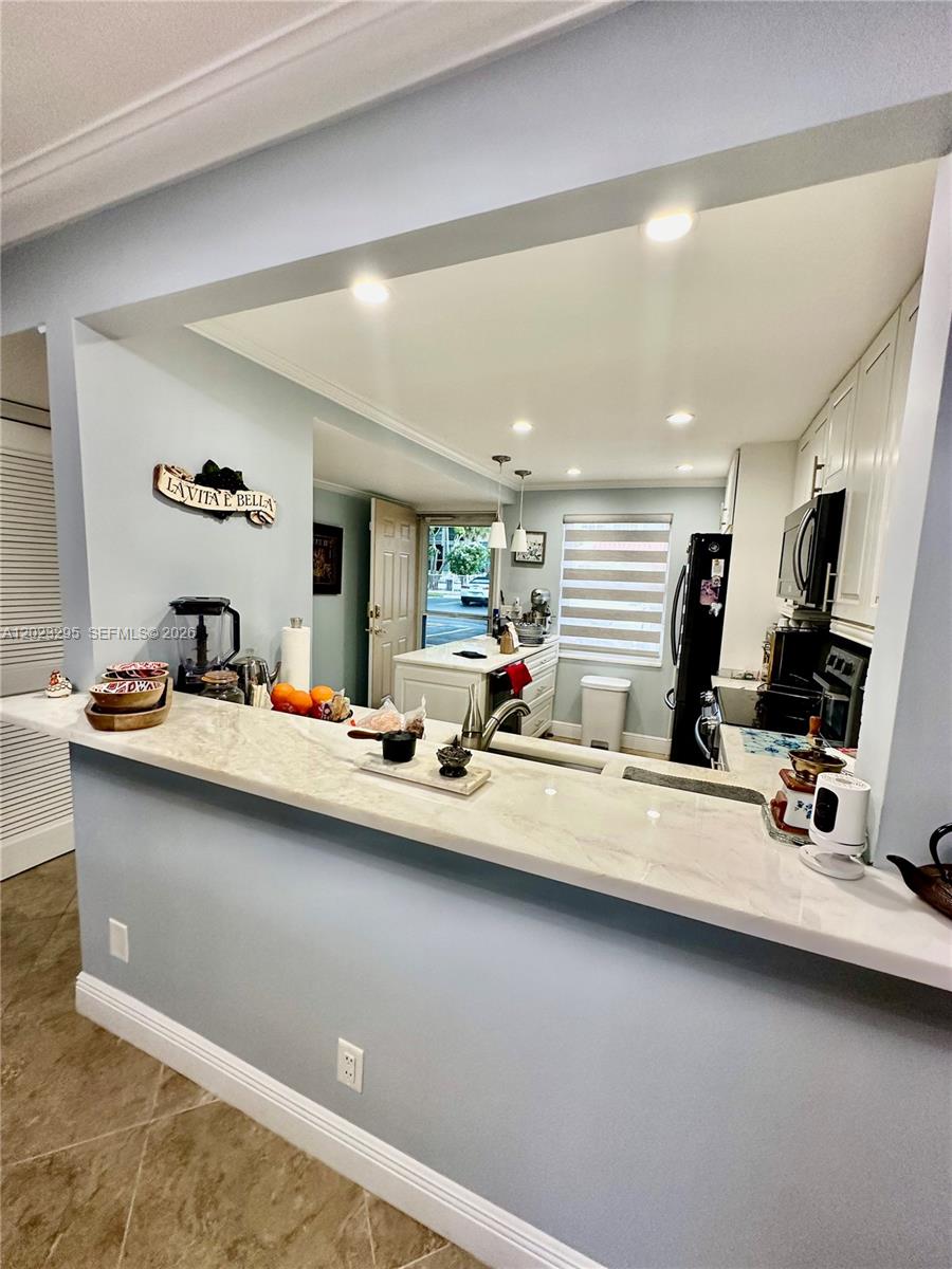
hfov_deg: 85.7
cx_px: 476
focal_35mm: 14
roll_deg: -2.2
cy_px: 634
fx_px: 513
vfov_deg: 102.1
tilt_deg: -6.2
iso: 200
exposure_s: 1/120
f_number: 2.2
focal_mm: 2.22
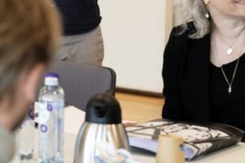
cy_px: -22
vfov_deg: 6.2
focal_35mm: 221
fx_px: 1504
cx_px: 48
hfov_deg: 9.3
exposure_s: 1/320
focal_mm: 72
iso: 2000
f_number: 3.5
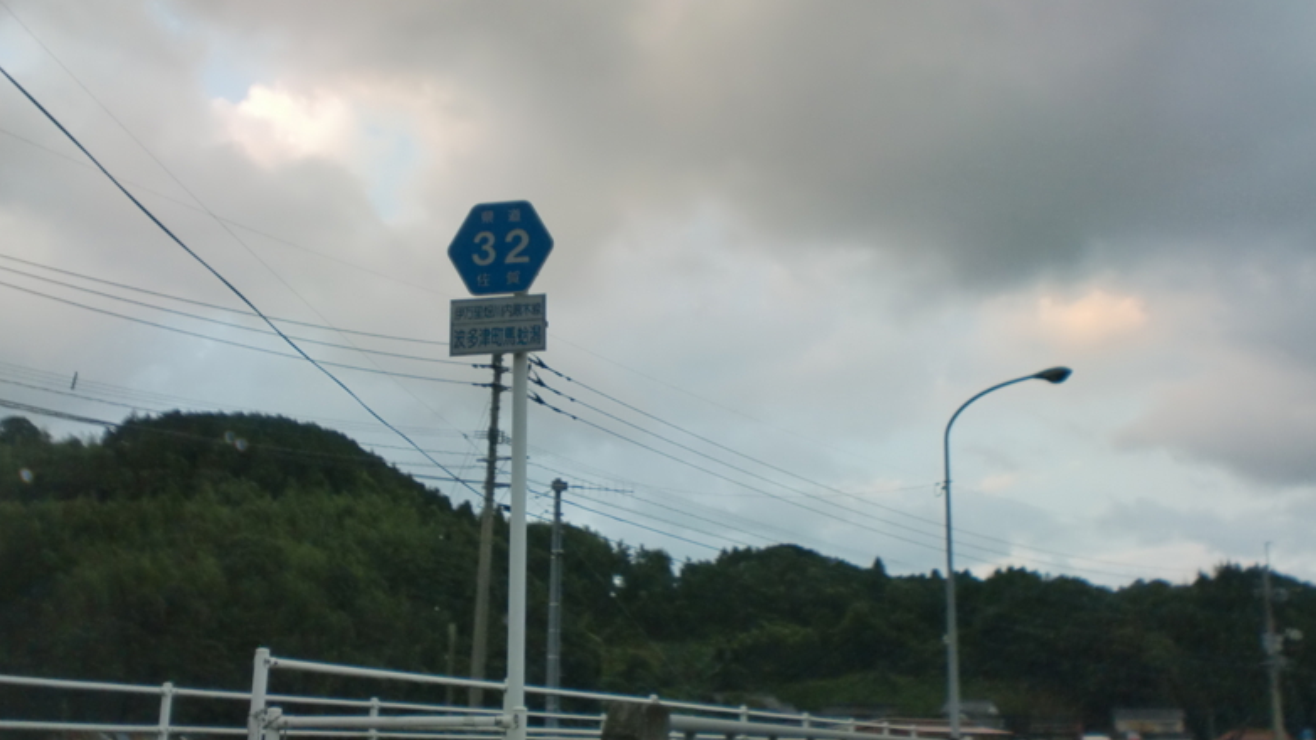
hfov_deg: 51.6
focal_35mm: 39
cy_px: 353
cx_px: 668
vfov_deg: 30.4
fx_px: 1361
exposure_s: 1/60
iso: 80
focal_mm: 6.3
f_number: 3.1
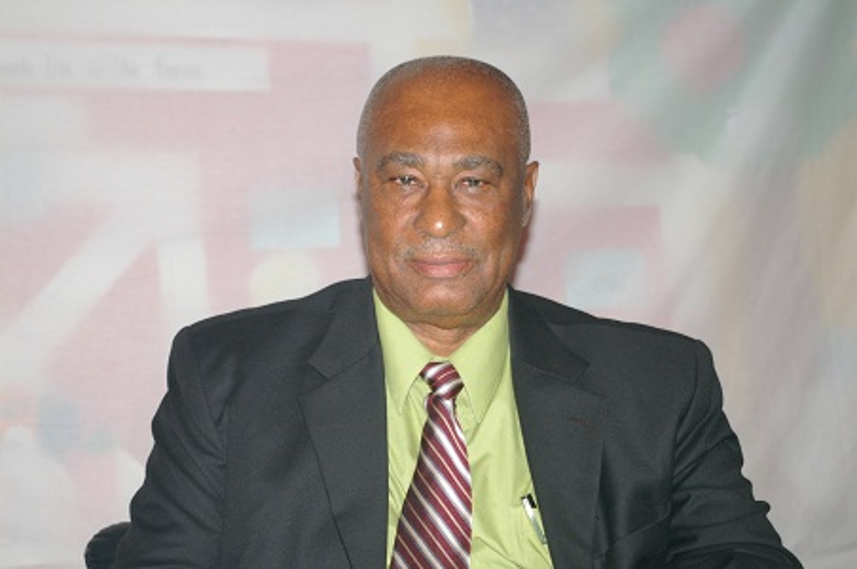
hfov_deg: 27.0
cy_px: 284
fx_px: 1783
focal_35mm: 75
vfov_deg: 18.1
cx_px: 428
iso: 400
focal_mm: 50
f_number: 5.6
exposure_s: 1/60
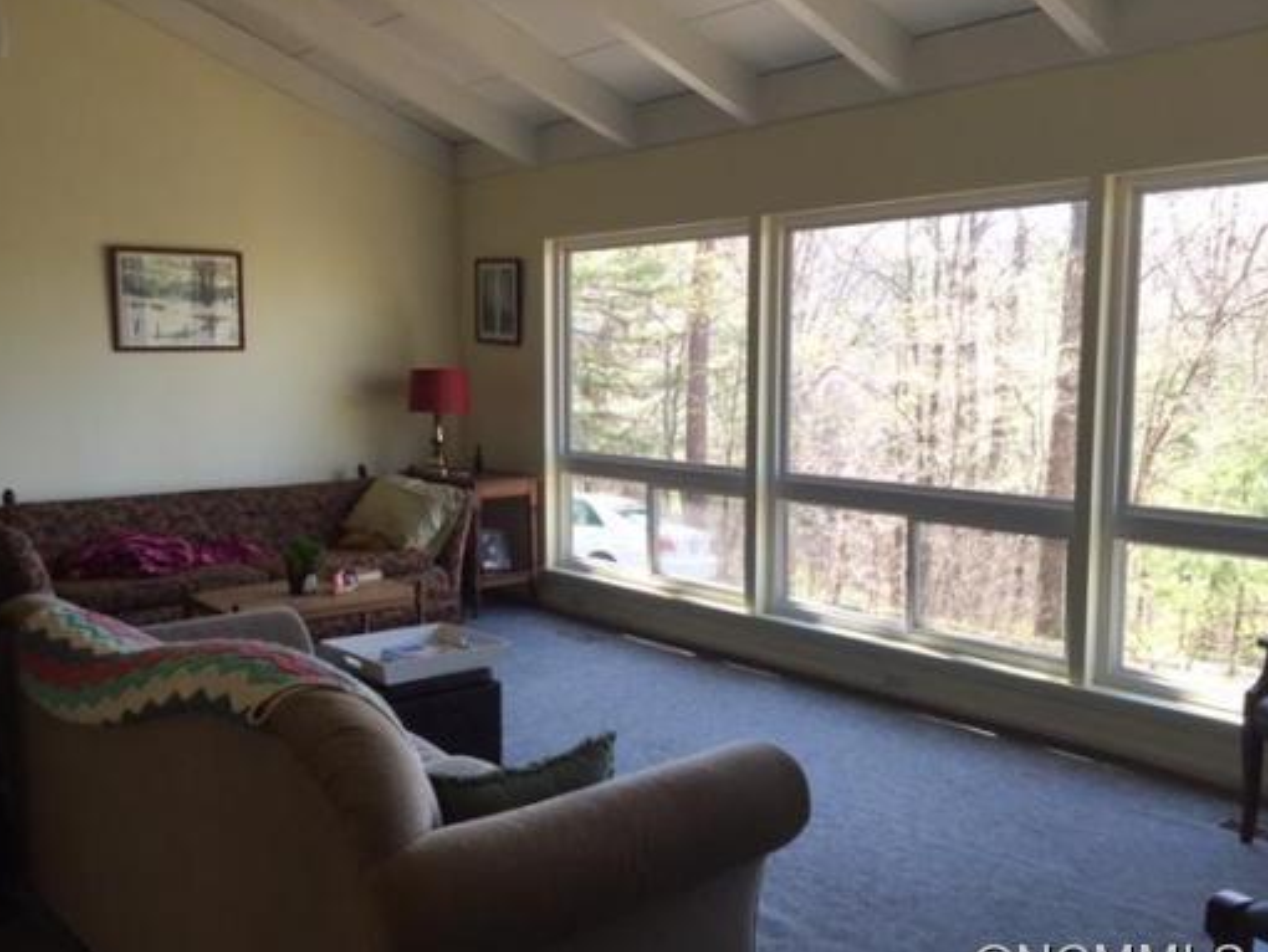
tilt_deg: -4.4
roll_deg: -1.1
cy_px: 480
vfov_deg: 43.0
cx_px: 562
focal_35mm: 33
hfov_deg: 55.2
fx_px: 1209
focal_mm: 4.15
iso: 50
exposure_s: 1/120
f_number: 2.2
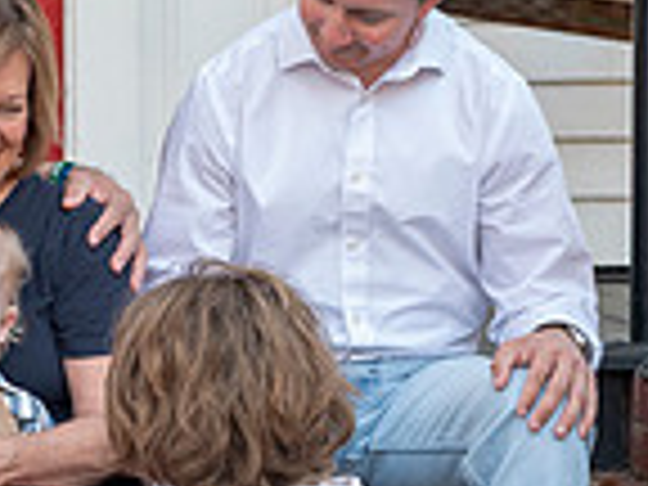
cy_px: 349
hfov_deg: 10.5
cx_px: -76
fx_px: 3482
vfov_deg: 8.0
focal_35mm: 186
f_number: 5
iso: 1250
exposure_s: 1/250
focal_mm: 48
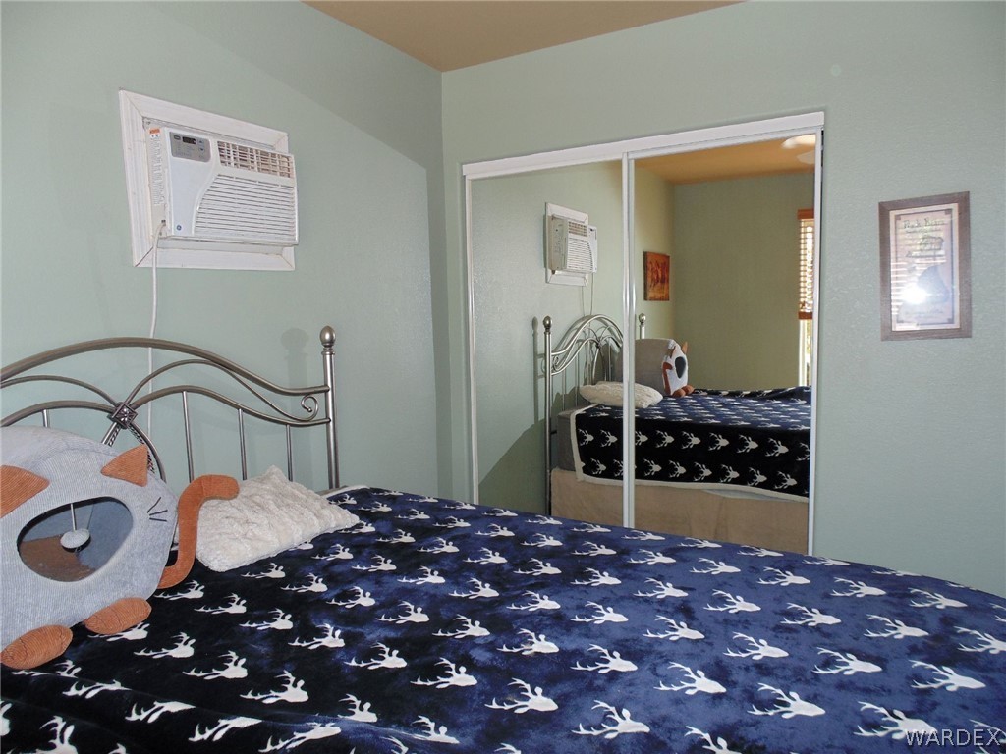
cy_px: 377
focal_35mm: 22
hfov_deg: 76.4
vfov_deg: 61.1
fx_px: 639
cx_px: 503
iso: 80
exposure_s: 1/30
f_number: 3.1
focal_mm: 4
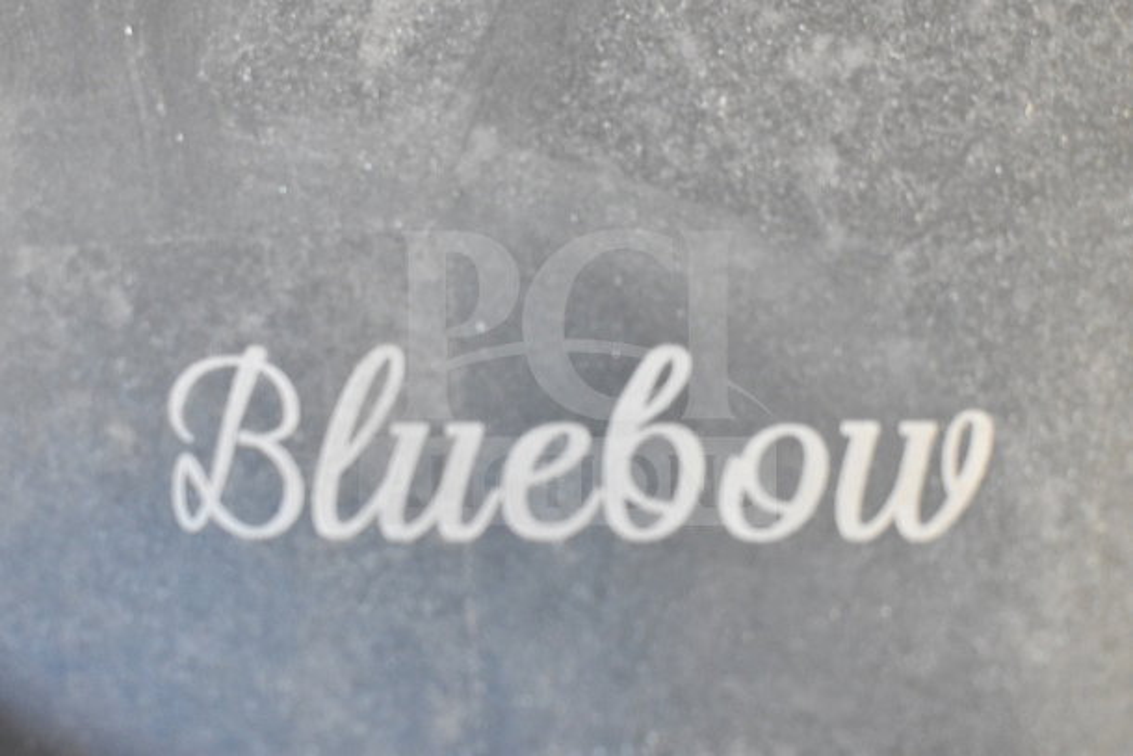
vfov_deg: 26.5
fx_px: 1605
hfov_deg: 38.9
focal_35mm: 51
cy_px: 378
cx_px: 566
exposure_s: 1/50
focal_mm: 34
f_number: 4.5
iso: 8000
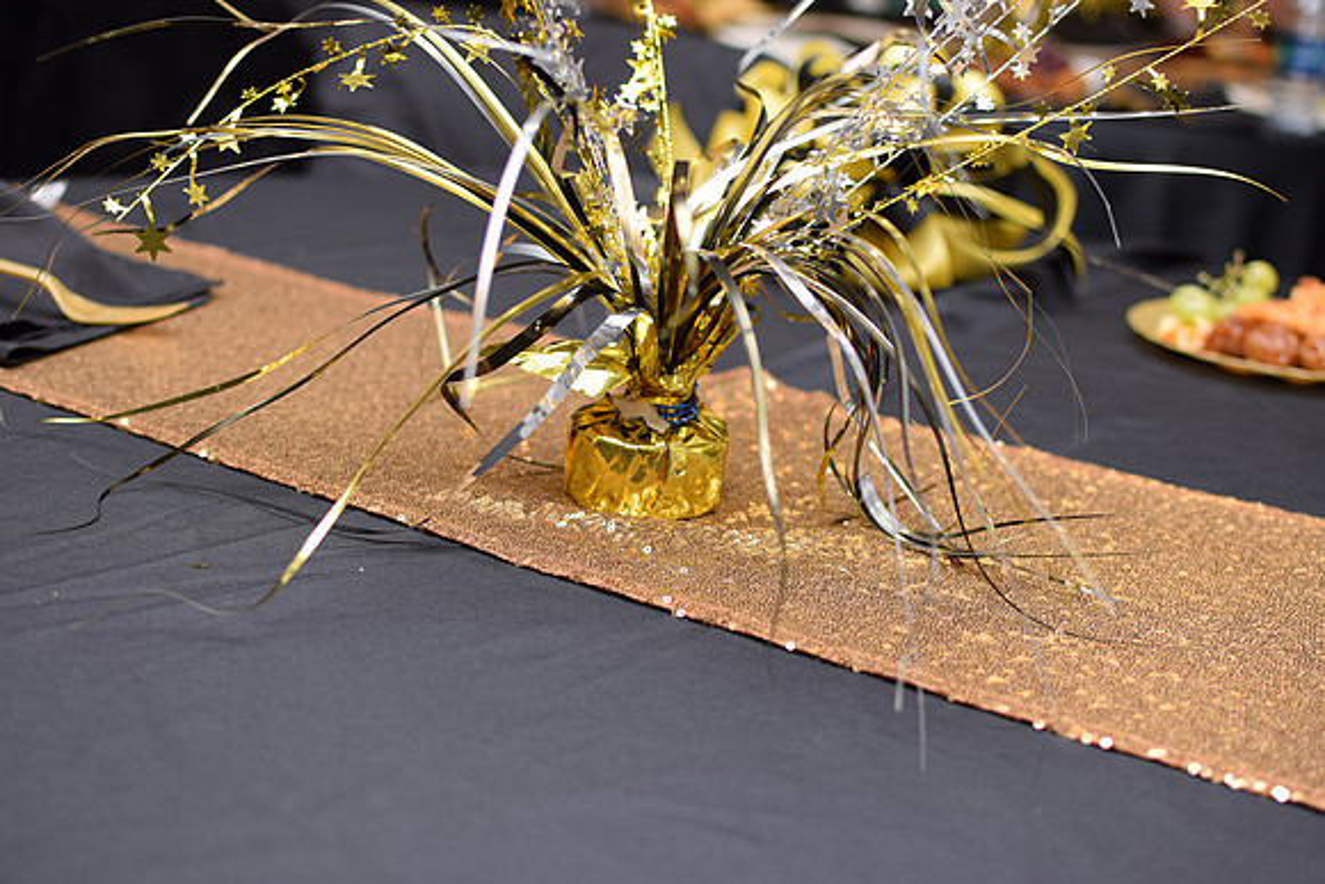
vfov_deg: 25.8
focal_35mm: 52
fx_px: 1933
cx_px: 662
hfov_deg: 37.8
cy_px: 442
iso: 100
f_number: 2.8
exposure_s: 1/200
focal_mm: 35
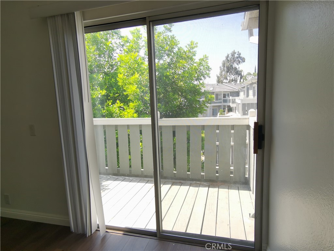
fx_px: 203
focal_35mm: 21
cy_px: 126
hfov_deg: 79.0
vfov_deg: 63.4
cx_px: 167
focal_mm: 2.35
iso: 50
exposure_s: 1/155
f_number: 2.2
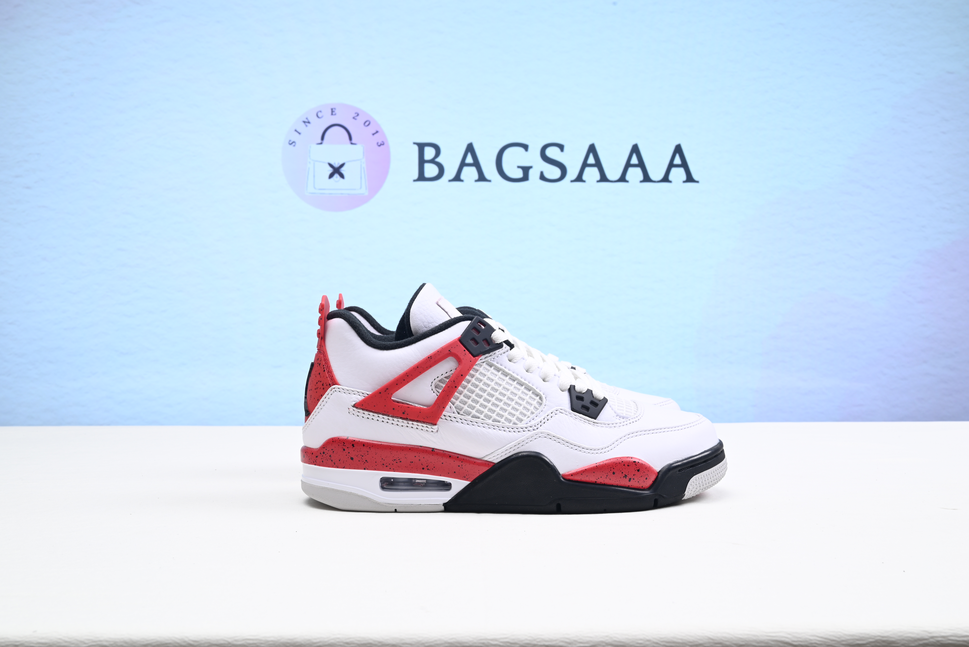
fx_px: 969
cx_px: 484
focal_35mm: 36
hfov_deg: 53.1
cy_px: 324
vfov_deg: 36.9
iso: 100
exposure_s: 1/2
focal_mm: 36
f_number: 16
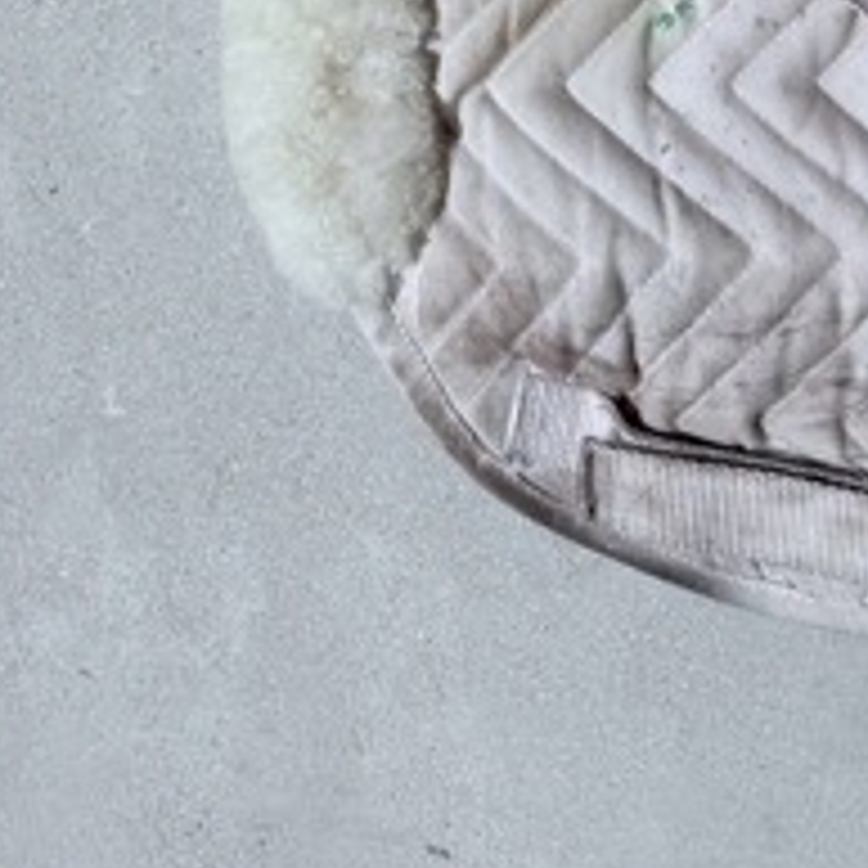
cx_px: 735
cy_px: -715
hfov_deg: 17.4
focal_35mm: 99
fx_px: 2809
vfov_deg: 15.1
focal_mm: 6.76
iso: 64
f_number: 1.78
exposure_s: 1/14286
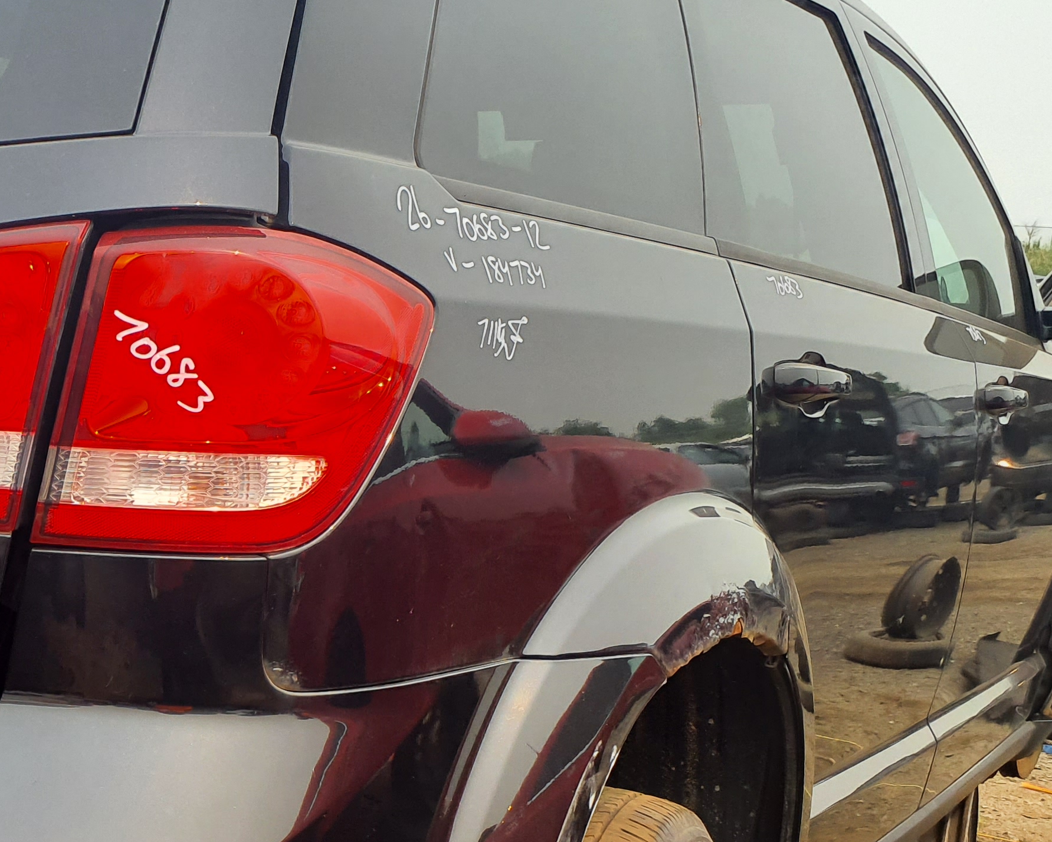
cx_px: -52
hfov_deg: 28.6
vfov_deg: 24.8
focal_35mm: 61
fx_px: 1900
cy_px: 590
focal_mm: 3.58
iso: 40
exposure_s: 1/928
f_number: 1.9
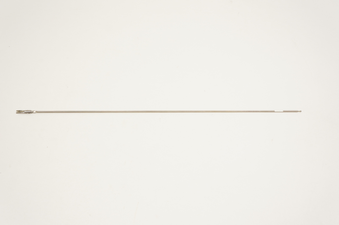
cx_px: 170
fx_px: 310
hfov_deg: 57.3
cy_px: 112
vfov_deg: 39.9
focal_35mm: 33
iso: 400
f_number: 6.3
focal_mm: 22
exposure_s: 1/60
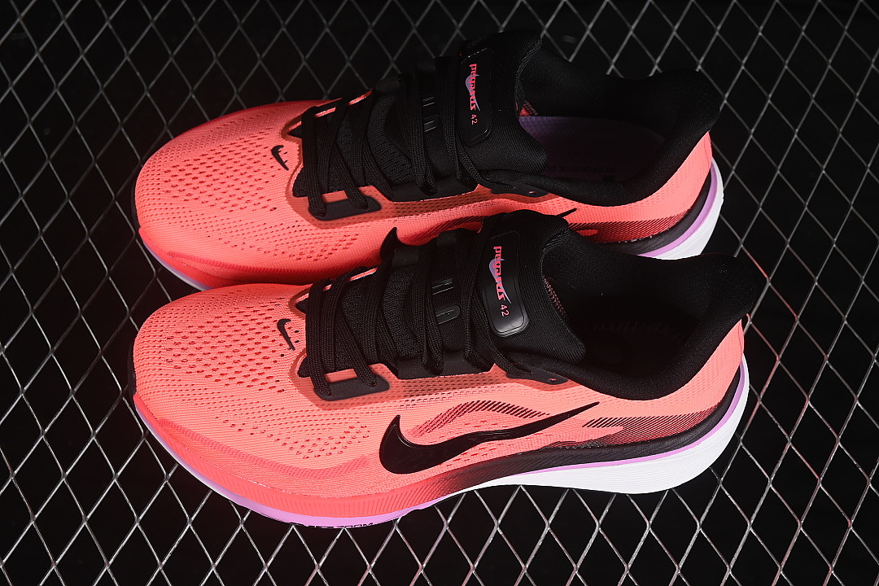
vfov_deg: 18.2
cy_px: 293
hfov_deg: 27.0
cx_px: 440
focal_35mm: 75
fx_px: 1831
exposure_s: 1/60
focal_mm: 50
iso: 160
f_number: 7.1
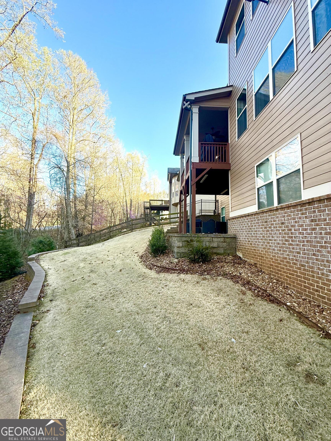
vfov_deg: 102.1
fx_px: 178
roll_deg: -0.6
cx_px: 166
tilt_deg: +5.9
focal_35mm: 14
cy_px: 220
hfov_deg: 85.7
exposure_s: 1/291
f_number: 2.2
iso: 50
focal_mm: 2.22
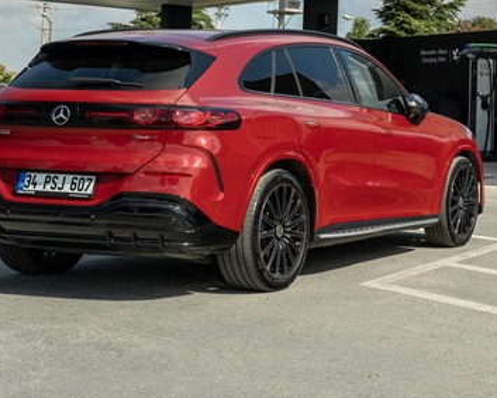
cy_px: 26
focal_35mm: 85
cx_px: 494
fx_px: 1251
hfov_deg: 21.7
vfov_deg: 17.8
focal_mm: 26.4
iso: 200
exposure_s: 1/1000
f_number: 3.6
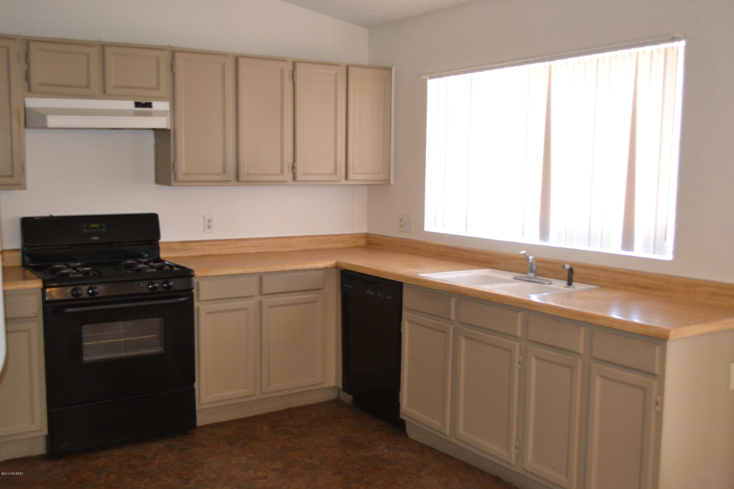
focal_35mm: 36
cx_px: 367
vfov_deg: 36.9
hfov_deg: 53.1
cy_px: 244
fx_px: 734
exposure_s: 1/60
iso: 1000
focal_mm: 24
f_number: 4
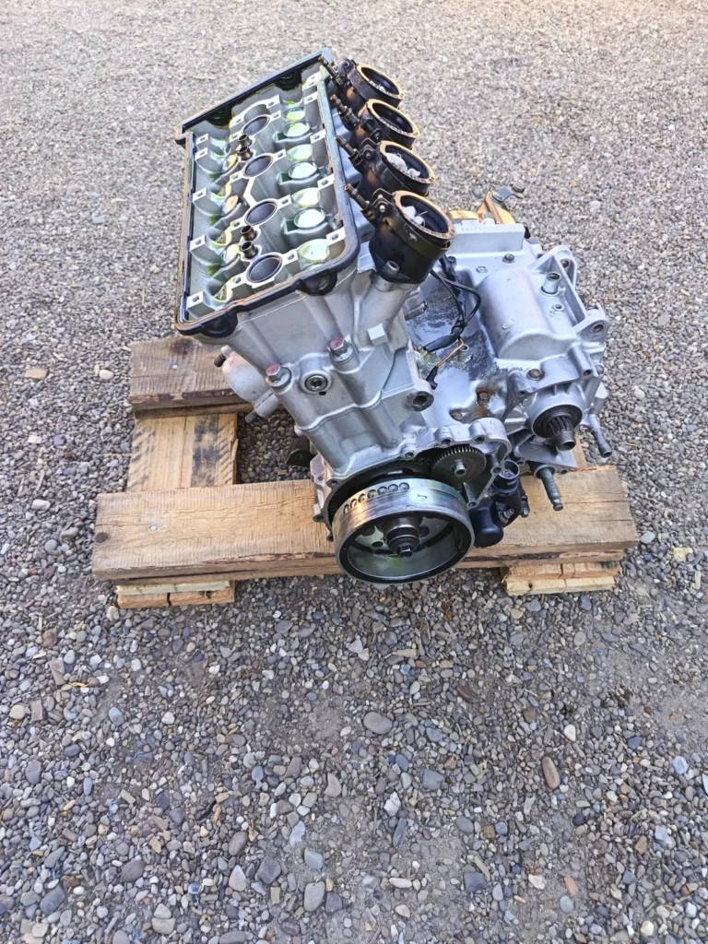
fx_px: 654
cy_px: 472
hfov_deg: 56.8
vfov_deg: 71.6
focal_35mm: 24
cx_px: 354
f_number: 1.75
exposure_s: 1/100
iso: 334
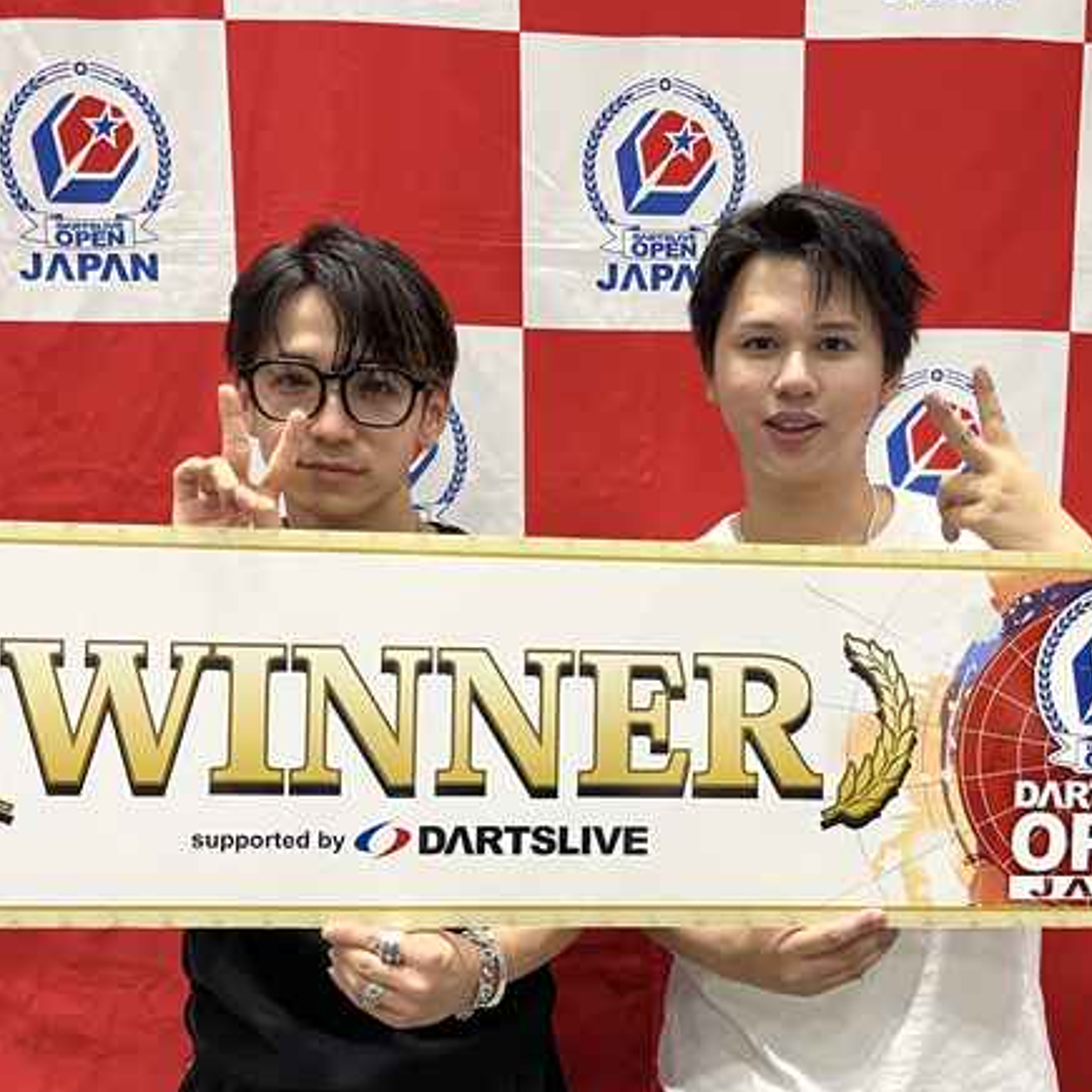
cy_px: 649
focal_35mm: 37
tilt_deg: -9.9
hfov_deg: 44.6
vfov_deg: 44.7
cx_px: 675
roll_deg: -1.1
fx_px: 1321
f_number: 1.6
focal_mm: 5.1
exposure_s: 1/60
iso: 250
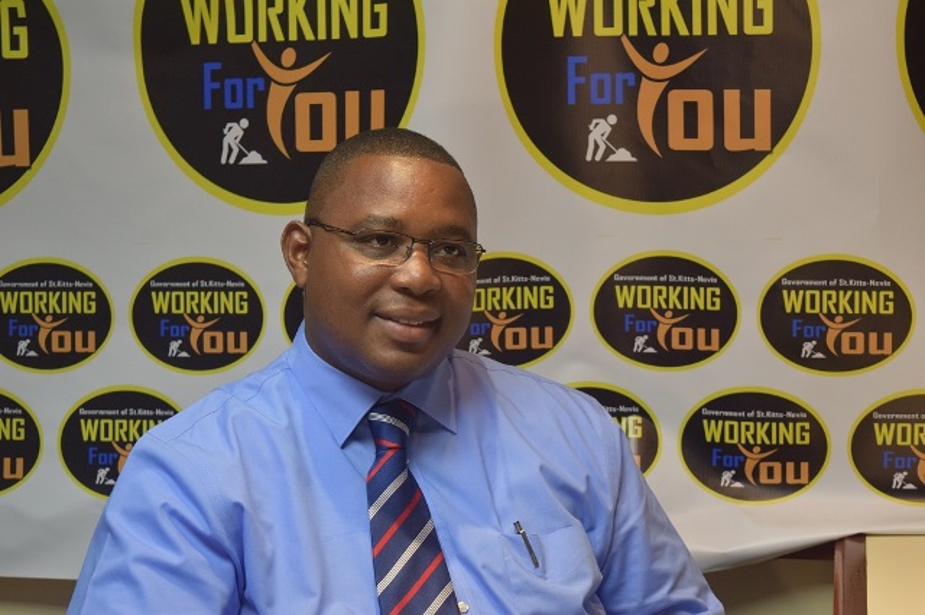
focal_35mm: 82
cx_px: 462
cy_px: 308
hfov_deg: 24.6
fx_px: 2119
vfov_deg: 16.5
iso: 800
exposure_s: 1/60
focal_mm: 55
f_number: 5.6
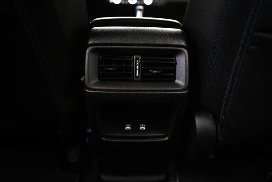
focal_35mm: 24
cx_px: 136
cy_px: 91
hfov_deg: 73.7
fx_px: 181
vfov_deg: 53.2
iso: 1600
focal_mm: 24
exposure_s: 1/125
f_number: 2.8
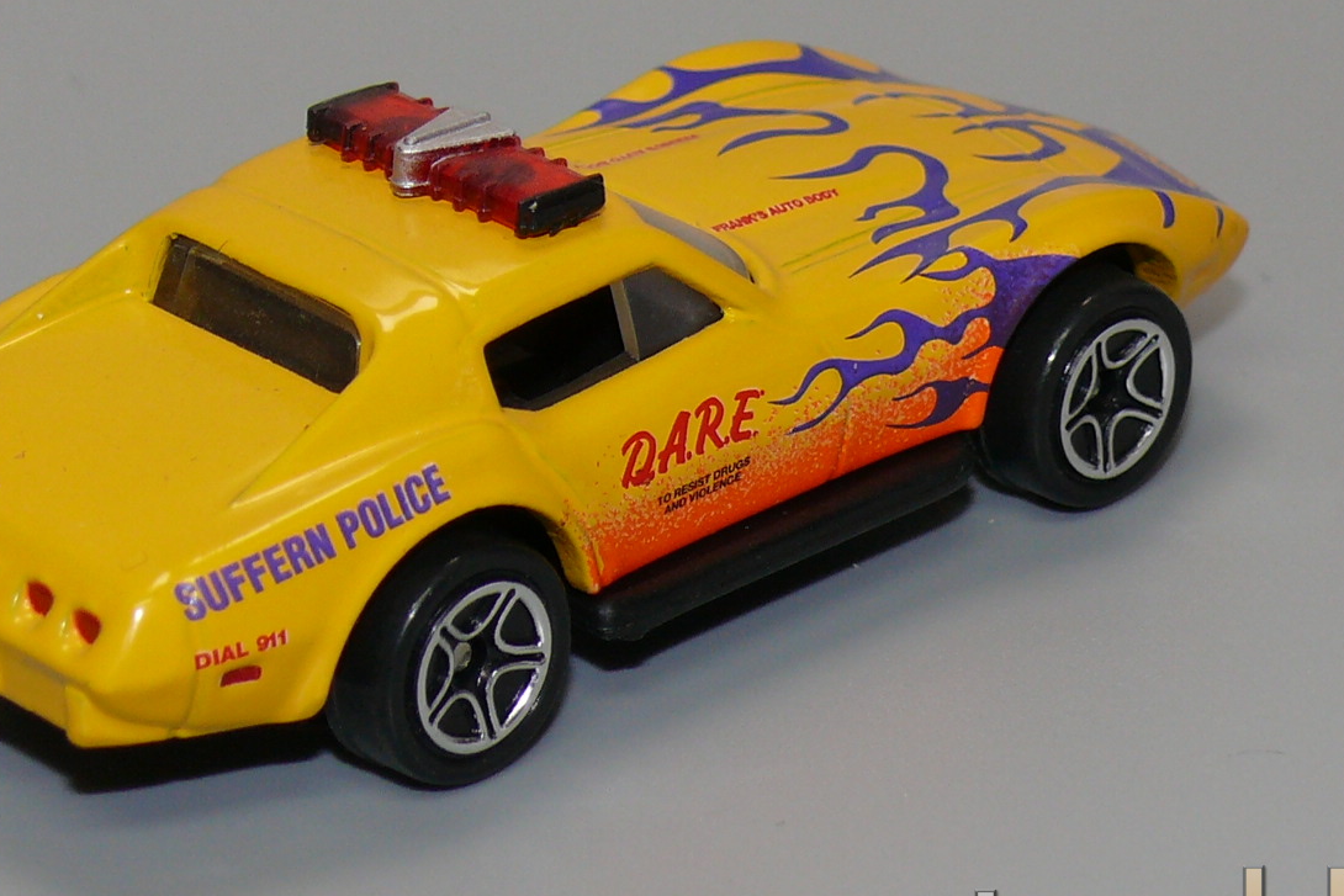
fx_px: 6384
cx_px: 573
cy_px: 314
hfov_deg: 12.0
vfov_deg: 8.0
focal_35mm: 171
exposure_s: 1/30
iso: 100
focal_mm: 14.2
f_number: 4
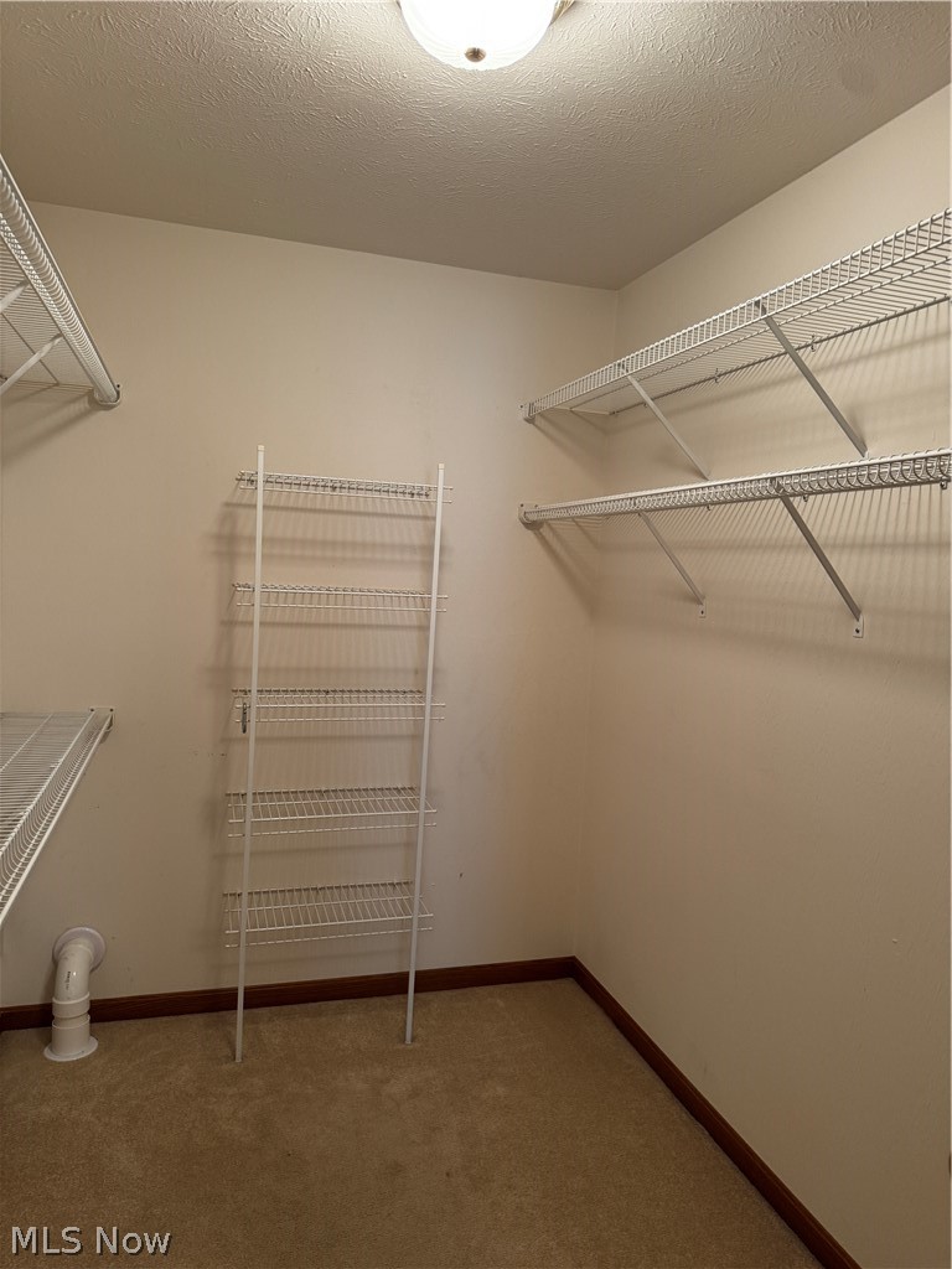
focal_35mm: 24
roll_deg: -2.4
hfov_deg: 56.8
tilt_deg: -4.1
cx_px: 476
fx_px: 880
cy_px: 634
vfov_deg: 71.6
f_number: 1.78
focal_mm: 6.76
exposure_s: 1/60
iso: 200
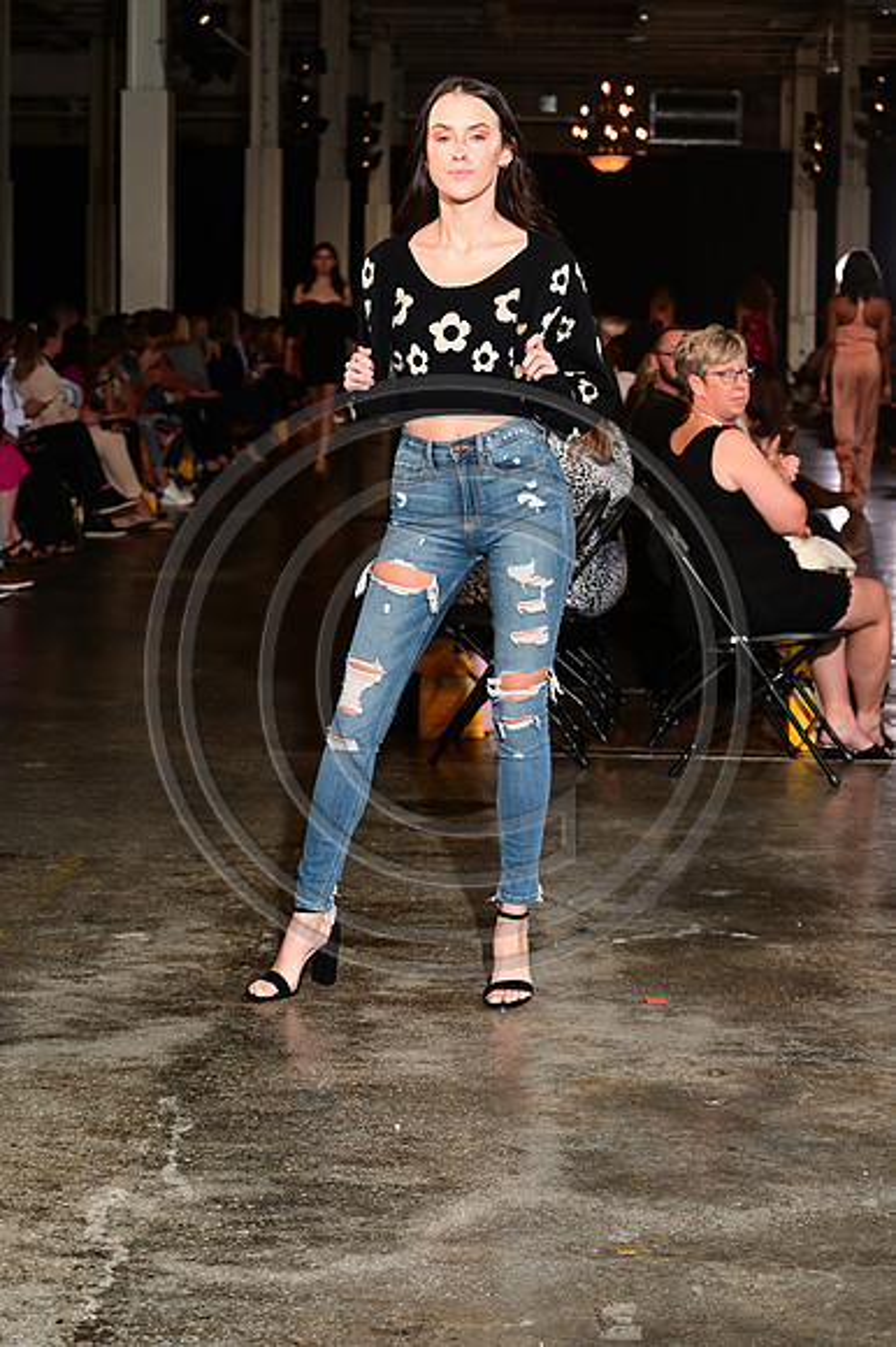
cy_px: 674
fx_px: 2616
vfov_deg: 28.9
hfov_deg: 19.4
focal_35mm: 70
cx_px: 448
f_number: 6.3
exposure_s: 1/125
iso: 1000
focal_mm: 70
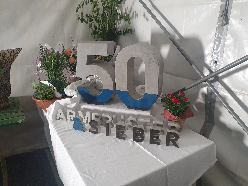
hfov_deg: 67.3
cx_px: 124
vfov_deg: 53.1
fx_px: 186
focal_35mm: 26
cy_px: 93
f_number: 2.4
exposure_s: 1/50
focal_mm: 4.32
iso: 400
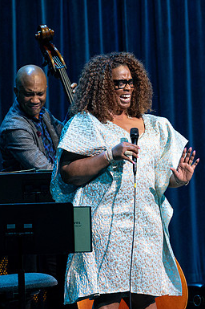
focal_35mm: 441
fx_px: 3773
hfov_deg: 3.1
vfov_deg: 4.7
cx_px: 96
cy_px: 178
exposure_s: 1/250
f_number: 6.3
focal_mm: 184
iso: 2500
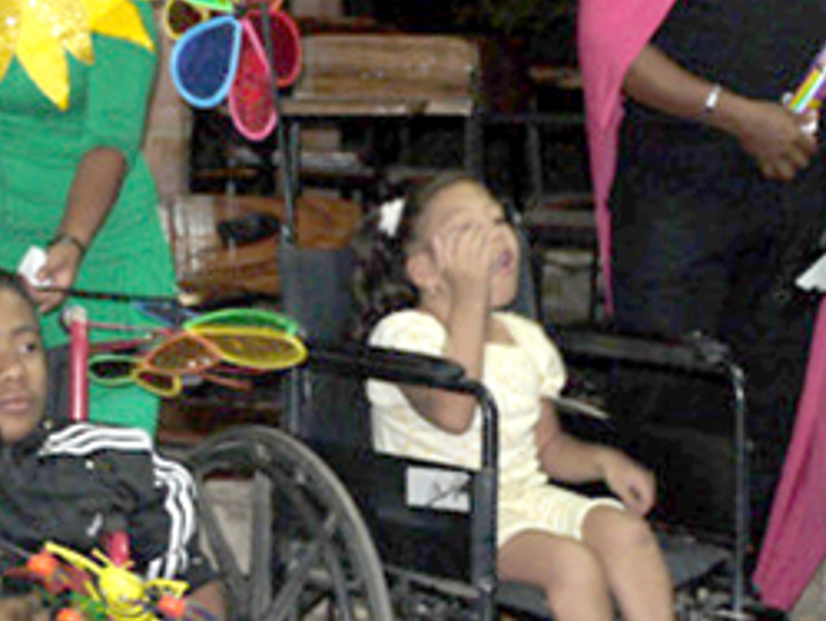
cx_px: -73
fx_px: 2817
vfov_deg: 12.6
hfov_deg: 16.2
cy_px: 226
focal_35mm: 118
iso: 400
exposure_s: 1/30
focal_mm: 23
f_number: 4.7
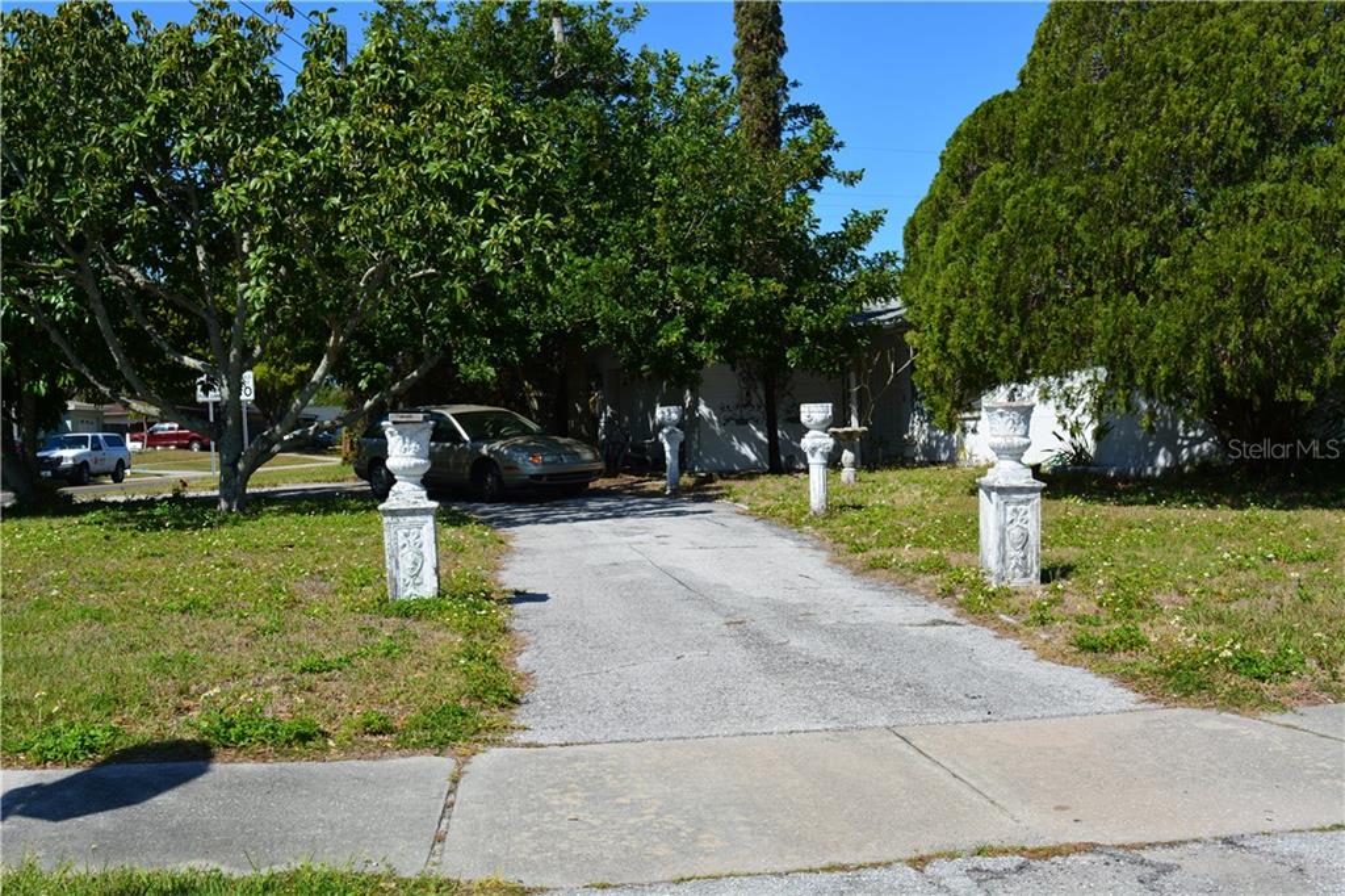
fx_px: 1457
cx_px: 672
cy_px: 448
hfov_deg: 49.6
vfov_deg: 34.2
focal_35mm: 39
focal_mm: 26
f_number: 13
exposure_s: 1/200
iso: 100
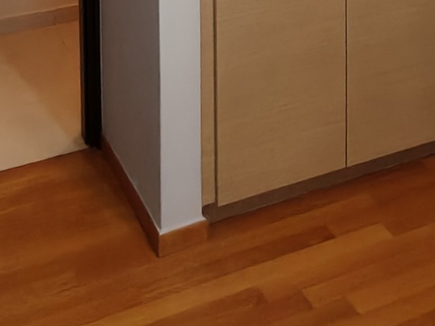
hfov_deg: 30.1
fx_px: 805
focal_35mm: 64
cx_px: 274
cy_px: -292
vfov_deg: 17.6
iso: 1250
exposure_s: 1/100
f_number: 2
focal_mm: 2.3
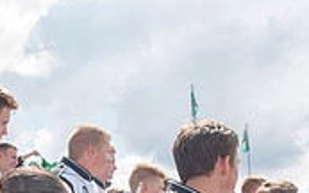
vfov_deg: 14.8
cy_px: 287
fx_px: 690
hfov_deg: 25.2
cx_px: 120
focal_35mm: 82
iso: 200
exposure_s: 1/500
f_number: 7.1
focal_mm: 24
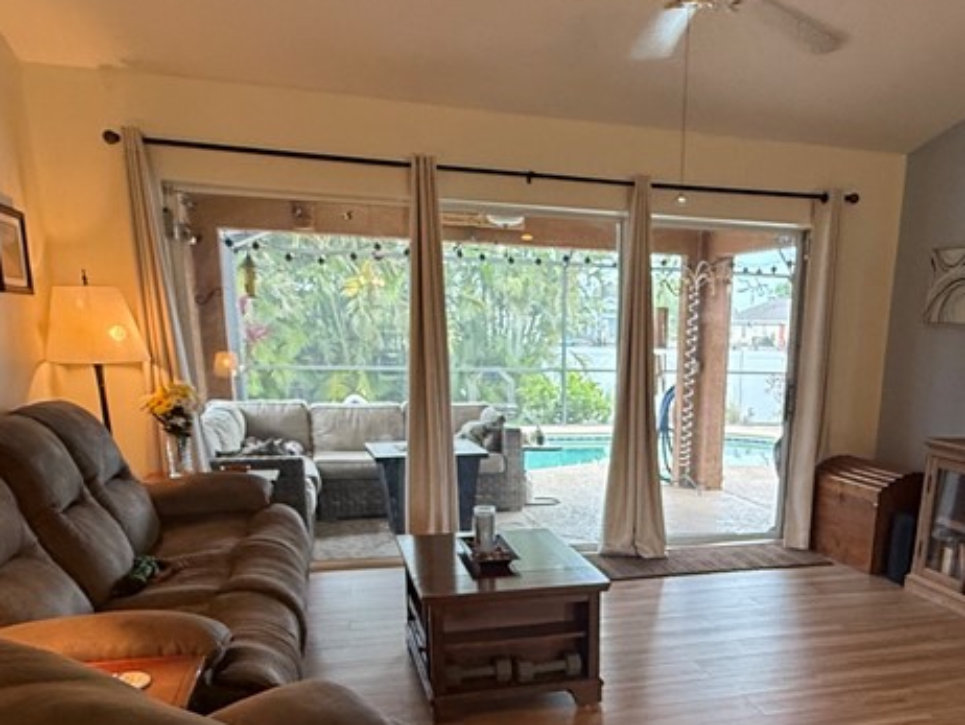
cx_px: 631
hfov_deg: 57.2
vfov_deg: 43.2
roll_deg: +0.7
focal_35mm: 31
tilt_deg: -14.6
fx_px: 865
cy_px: 587
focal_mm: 2.22
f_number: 2.2
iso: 250
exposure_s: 1/60
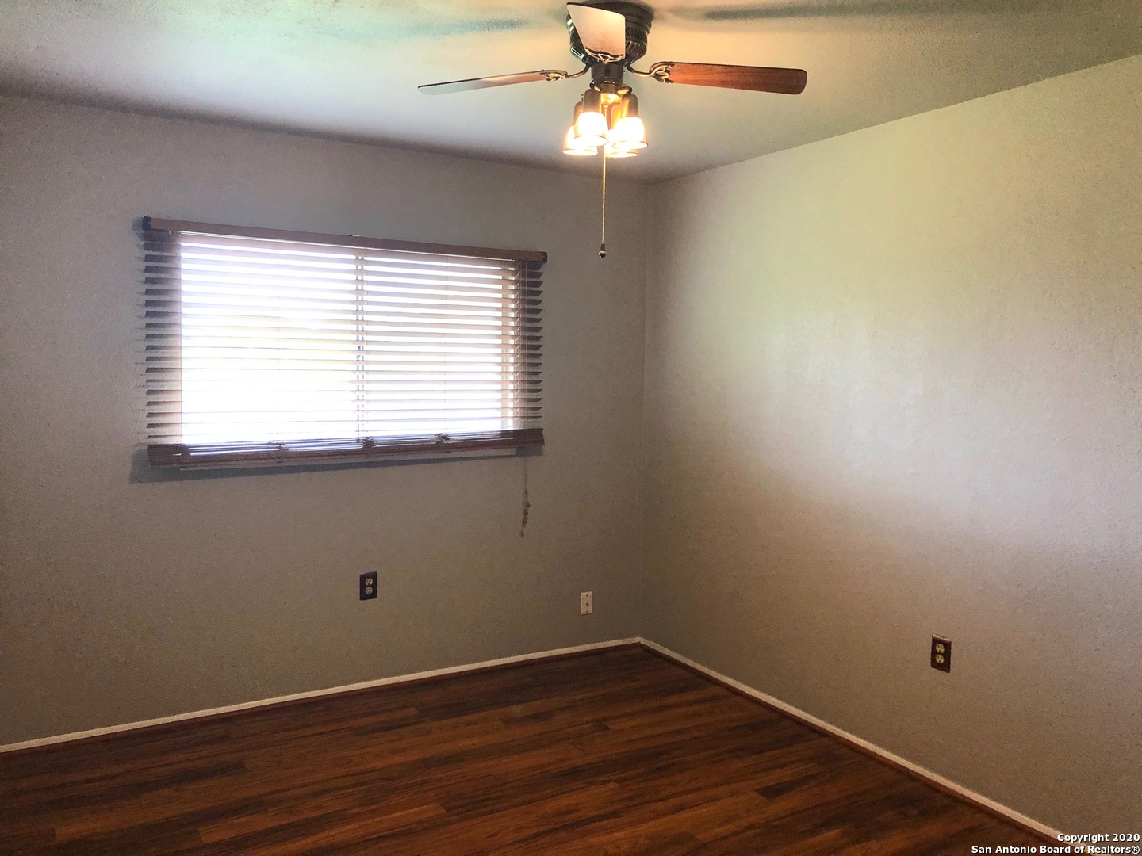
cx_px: 571
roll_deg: -0.4
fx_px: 924
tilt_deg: -2.8
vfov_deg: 49.7
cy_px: 428
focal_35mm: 28
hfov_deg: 63.4
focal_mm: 4
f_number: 1.8
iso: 32
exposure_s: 1/30
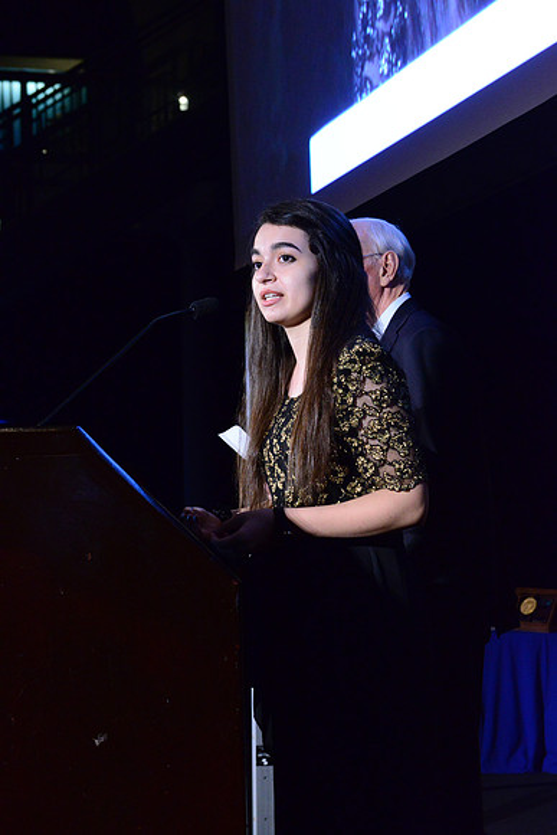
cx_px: 278
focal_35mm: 70
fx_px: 1623
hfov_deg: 19.5
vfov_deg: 28.8
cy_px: 418
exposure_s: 1/60
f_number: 8
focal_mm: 70
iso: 6400
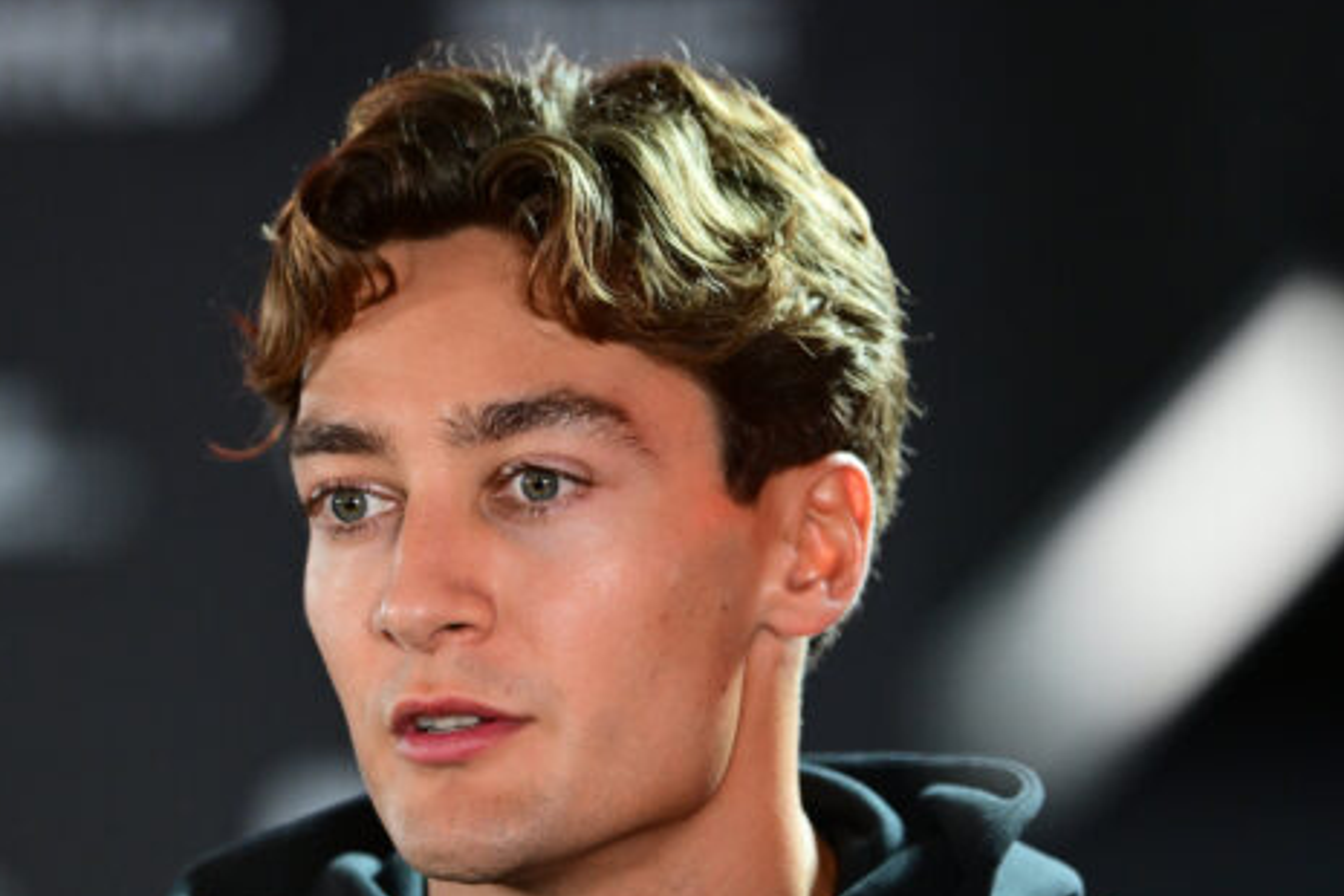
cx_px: 425
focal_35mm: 645
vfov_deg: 2.1
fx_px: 24078
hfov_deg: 3.2
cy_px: 685
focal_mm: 400
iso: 3200
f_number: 2.8
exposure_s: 1/250
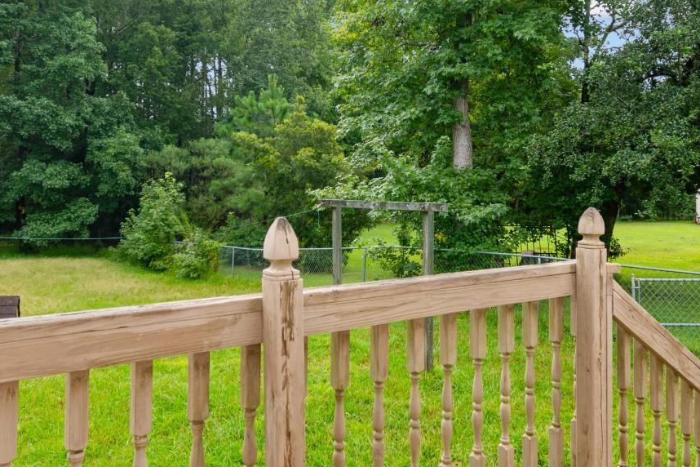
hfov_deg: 55.7
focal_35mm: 34
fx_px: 661
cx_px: 389
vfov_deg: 38.7
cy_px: 184
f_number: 4.8
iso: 100
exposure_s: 1/30
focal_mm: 12
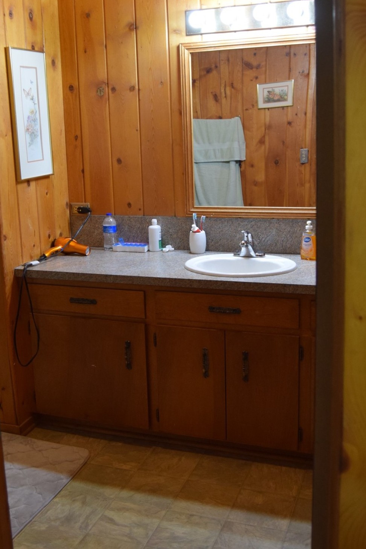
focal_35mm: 40
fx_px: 610
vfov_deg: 48.3
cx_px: 151
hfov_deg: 33.3
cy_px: 239
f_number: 3.5
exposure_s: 1/60
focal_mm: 18
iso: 800
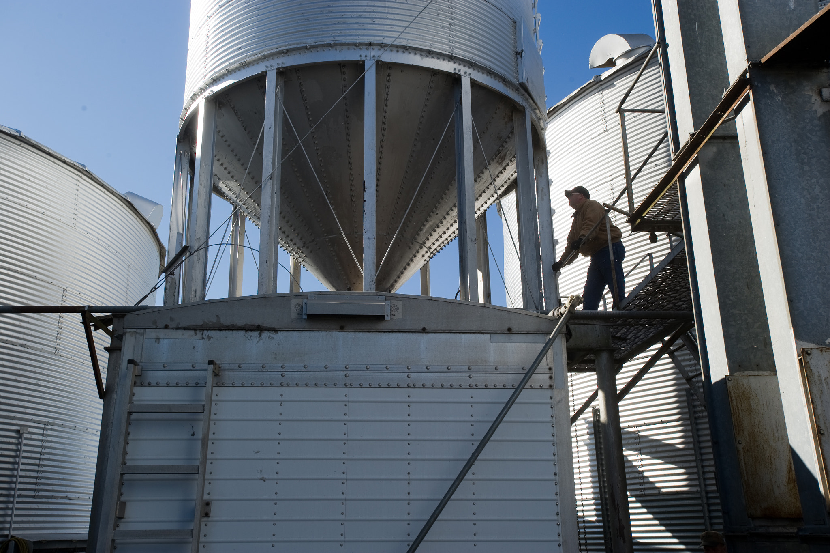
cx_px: 415
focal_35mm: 35
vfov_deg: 37.8
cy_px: 276
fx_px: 806
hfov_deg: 54.5
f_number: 10
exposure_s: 1/400
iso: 200
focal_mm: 35
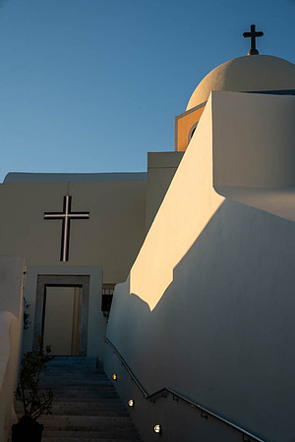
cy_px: 221
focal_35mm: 70
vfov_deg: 28.8
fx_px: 860
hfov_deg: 19.5
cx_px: 148
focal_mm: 70
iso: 100
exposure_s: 1/160
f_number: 8
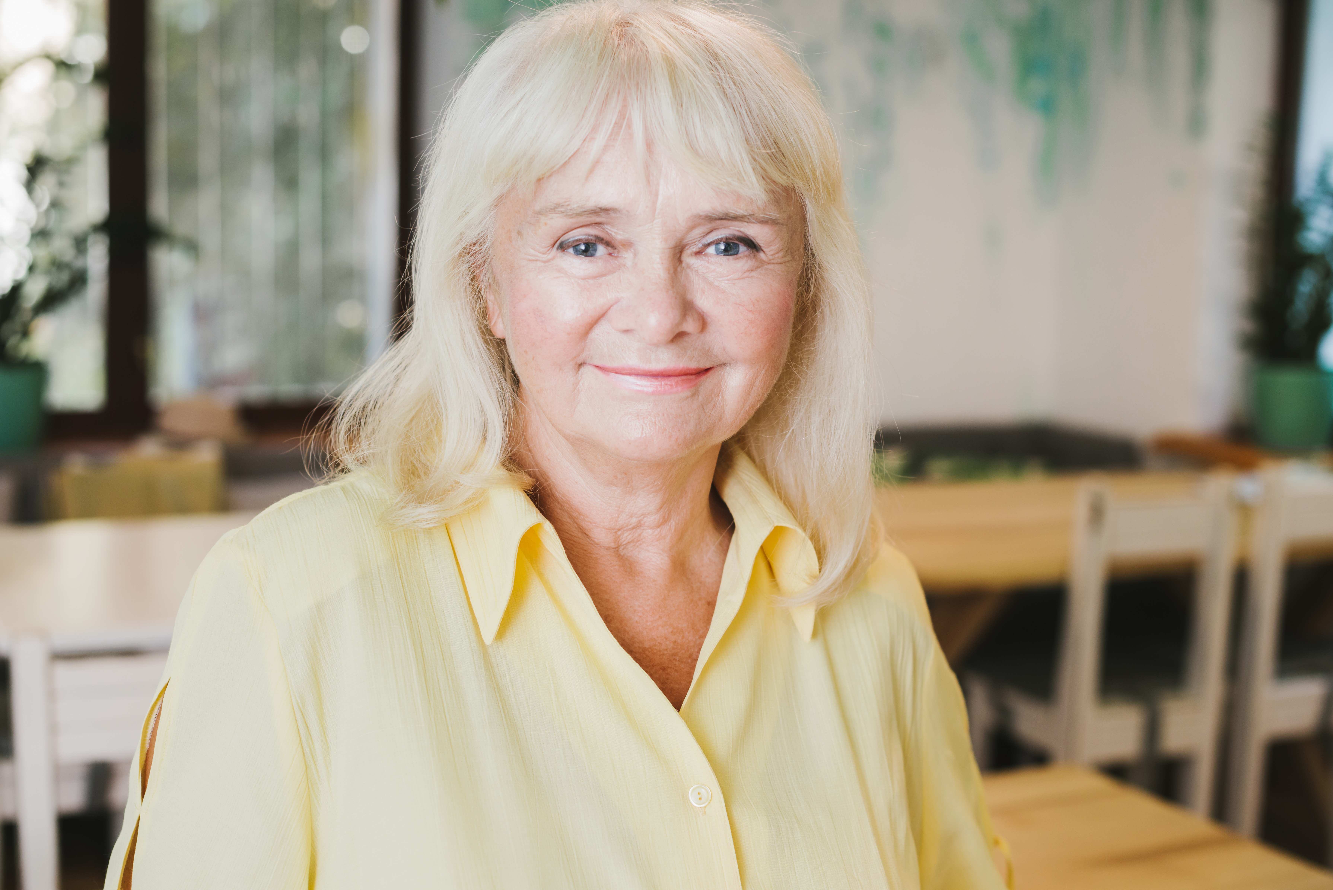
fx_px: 1852
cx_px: 666
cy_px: 445
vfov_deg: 27.0
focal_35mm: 50
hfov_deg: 39.6
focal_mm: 50
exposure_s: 1/100
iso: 400
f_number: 3.5
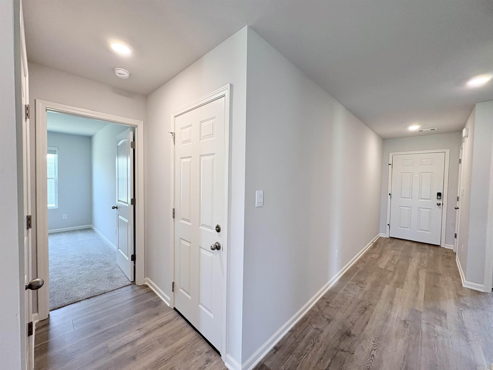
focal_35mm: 14
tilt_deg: -0.9
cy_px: 185
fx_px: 199
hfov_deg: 102.1
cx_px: 246
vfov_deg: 85.7
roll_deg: -1.5
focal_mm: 2.22
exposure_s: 1/60
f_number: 2.2
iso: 125
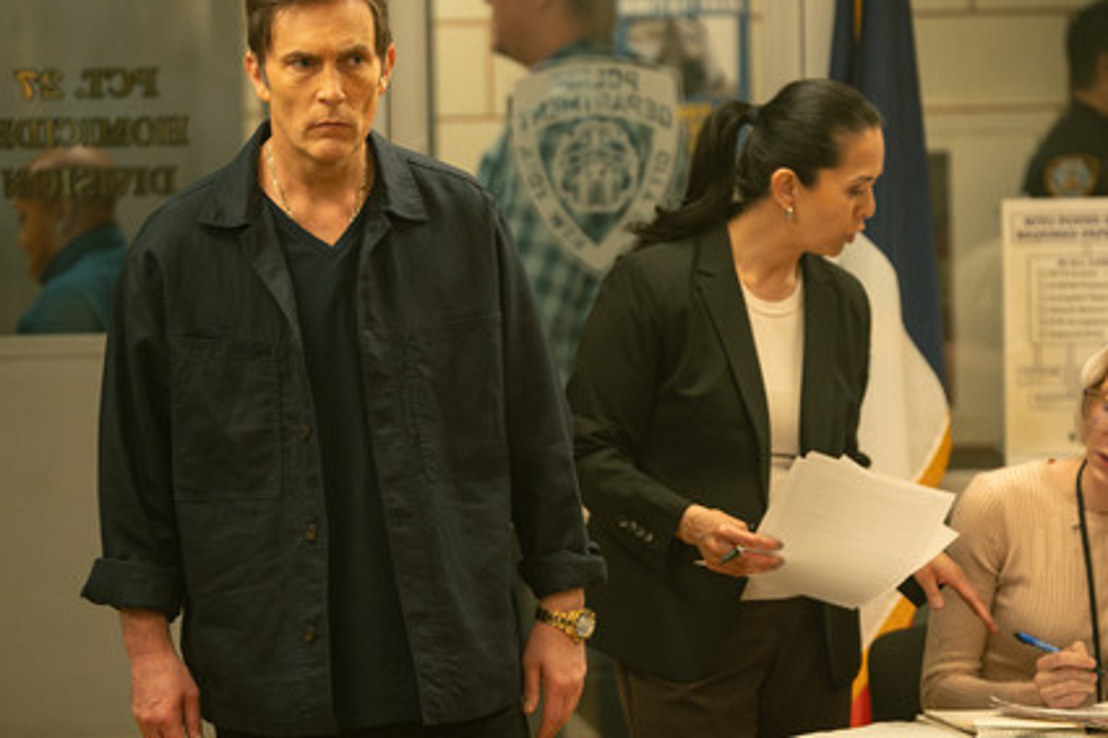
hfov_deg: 13.3
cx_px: 613
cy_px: 359
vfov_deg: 8.9
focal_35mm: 154
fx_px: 4738
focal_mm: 131
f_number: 3.2
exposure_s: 1/200
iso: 6400
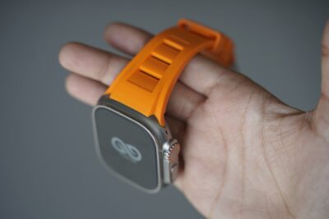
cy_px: 110
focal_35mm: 75
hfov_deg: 27.0
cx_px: 164
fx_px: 686
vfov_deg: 18.2
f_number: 4
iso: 100
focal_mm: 75
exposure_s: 1/80
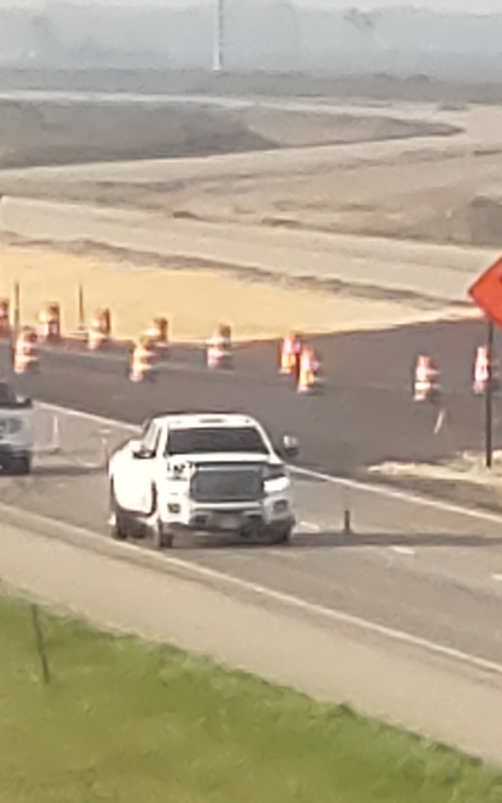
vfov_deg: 3.1
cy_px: 415
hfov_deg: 1.9
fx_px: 15061
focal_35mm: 688
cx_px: -19
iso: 50
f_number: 1.79
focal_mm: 4.7
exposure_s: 1/362
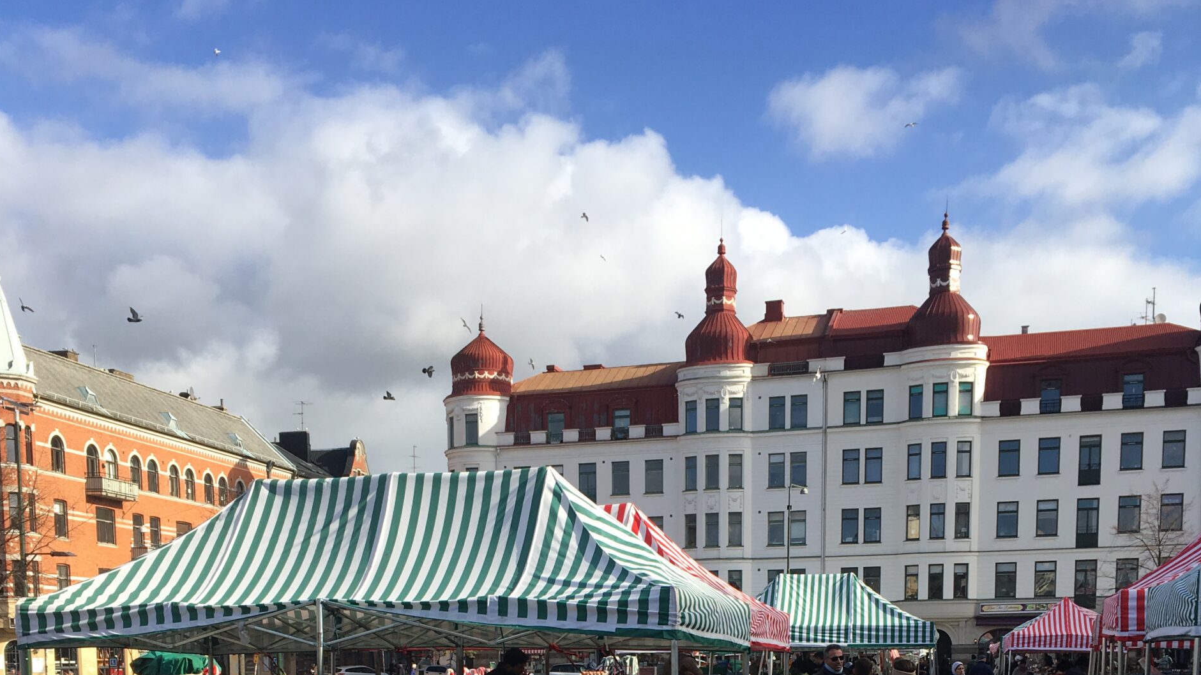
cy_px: 785
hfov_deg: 47.4
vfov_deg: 25.2
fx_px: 1369
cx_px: 589
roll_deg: +0.0
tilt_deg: -5.4
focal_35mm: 43
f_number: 2.2
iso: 25
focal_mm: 4.15
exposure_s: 1/1054
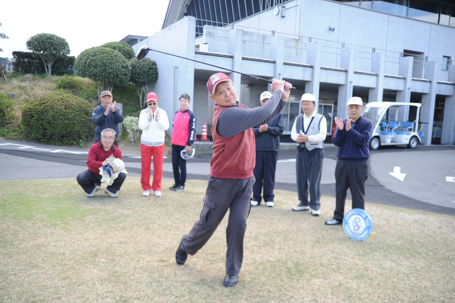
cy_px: 152
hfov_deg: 58.7
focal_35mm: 32
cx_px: 228
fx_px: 404
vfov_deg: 41.1
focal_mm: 32
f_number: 2.8
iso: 400
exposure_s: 1/800
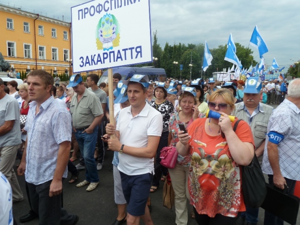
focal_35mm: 25
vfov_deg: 54.9
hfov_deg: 69.4
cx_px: 150
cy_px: 112
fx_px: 217
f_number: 4
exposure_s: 1/200
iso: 80
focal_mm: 4.1
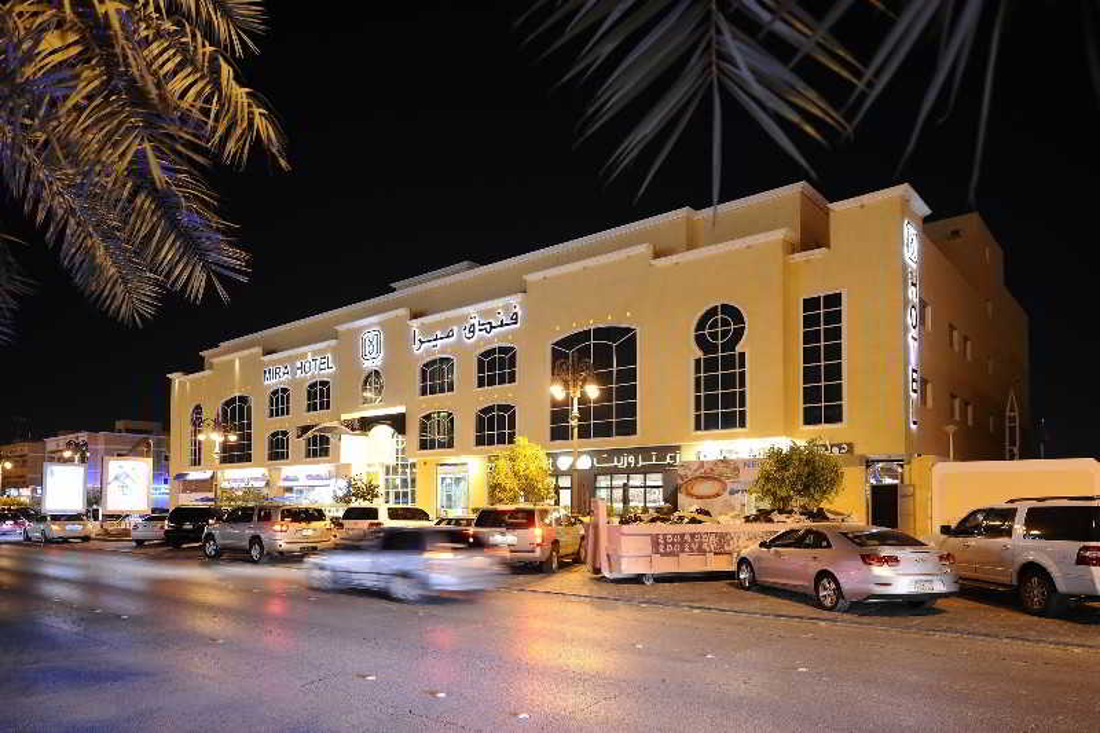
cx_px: 550
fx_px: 703
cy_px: 366
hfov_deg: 76.1
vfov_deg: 55.1
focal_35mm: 23
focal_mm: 23
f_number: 2.8
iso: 250
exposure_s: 1/2.5
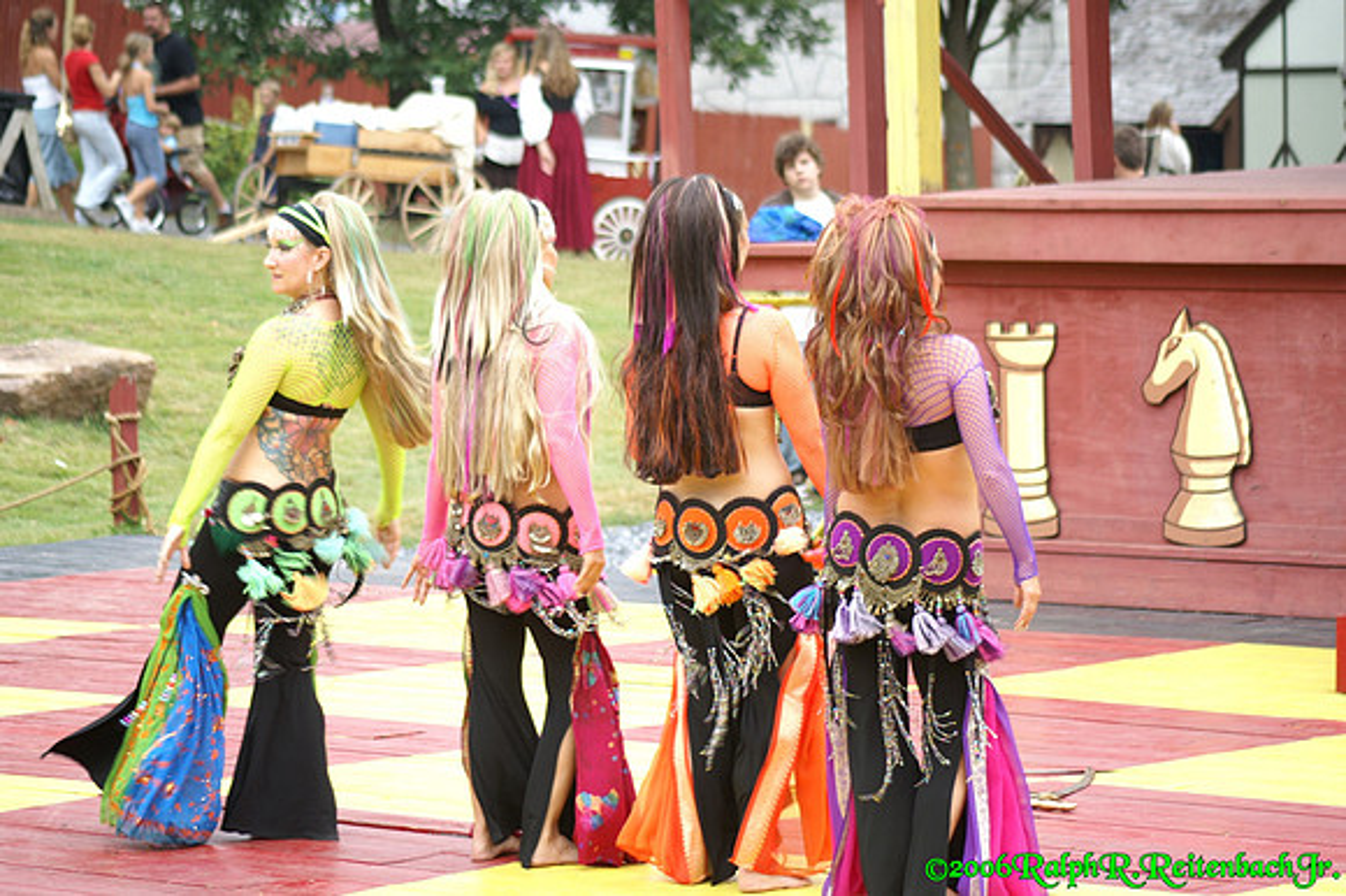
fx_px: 5605
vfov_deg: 9.1
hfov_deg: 13.7
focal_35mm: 150
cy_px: 448
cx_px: 673
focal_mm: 100
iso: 100
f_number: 4.5
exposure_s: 1/60
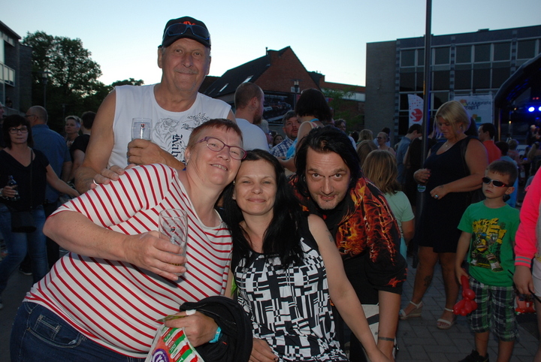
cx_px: 270
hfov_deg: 61.9
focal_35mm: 30
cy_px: 181
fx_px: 451
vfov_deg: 43.7
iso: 320
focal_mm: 20
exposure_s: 1/60
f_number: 5.6
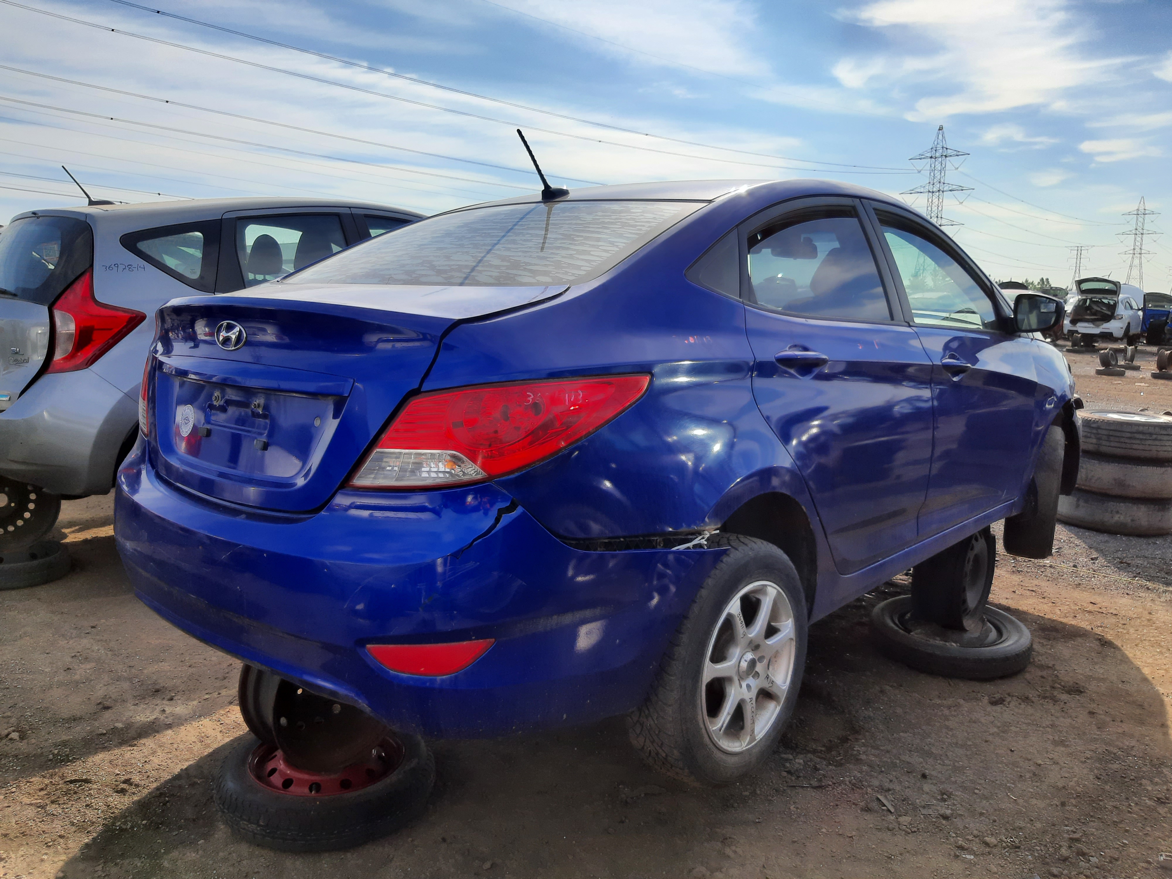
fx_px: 880
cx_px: 586
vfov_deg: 53.1
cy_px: 440
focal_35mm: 26
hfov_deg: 67.3
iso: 40
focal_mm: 3.92
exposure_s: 1/1650
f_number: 1.7
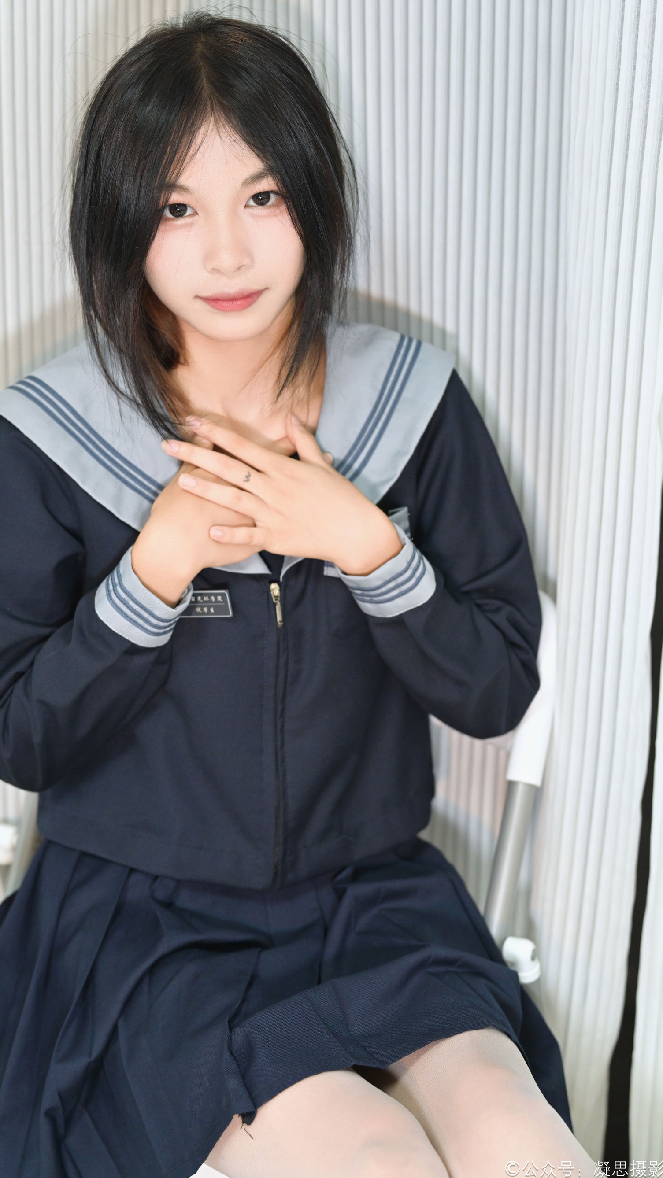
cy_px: 584
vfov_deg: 28.6
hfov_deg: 16.3
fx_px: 2312
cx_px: 268
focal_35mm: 74
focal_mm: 70
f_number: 3.2
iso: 2200
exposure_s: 1/100
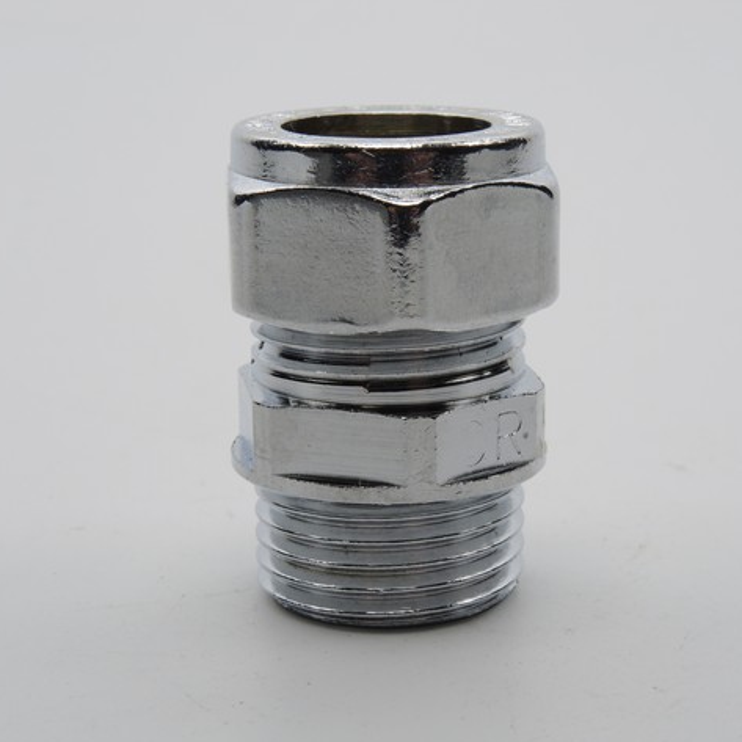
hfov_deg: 21.9
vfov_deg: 21.9
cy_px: 373
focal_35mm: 79
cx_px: 433
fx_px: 1916
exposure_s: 1/160
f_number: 8
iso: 100
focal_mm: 14.1
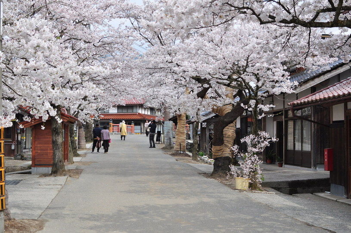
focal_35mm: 52
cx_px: 176
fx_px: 511
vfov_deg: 25.7
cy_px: 116
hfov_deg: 37.9
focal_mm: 35
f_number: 3.2
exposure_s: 1/2000
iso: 200
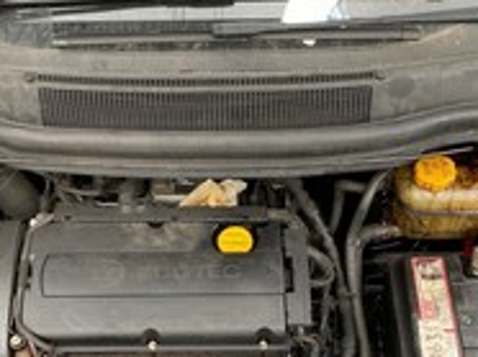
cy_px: 300
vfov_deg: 28.8
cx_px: 224
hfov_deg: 38.9
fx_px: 676
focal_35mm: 49
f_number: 1.8
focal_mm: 4.25
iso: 64
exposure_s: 1/121
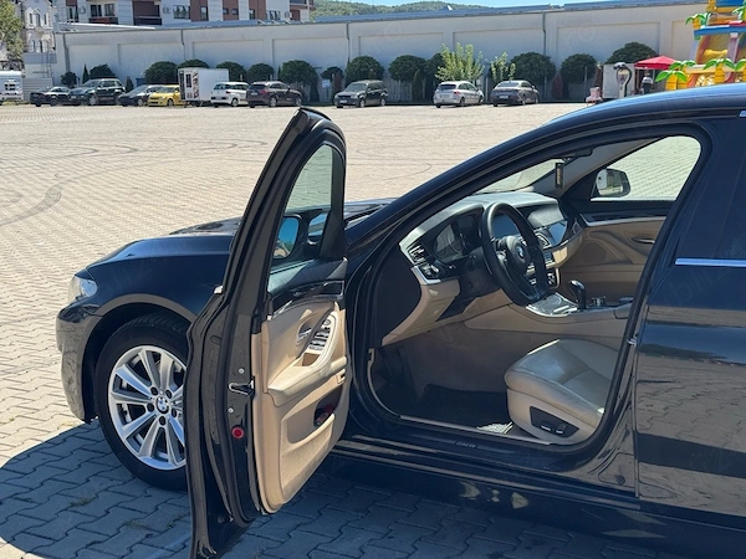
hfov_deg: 39.7
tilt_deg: -11.2
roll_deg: +1.2
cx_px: 373
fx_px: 1034
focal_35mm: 48
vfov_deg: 30.3
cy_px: 280
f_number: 1.78
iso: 64
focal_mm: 6.76
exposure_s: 1/2513
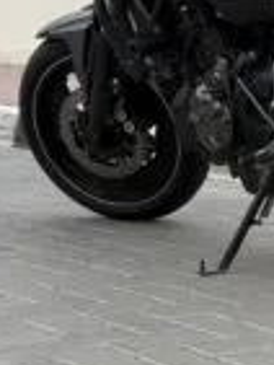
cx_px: 336
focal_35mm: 136
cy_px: -31
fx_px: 1433
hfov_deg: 10.7
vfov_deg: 14.2
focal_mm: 6.76
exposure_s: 1/712
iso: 80
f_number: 1.78
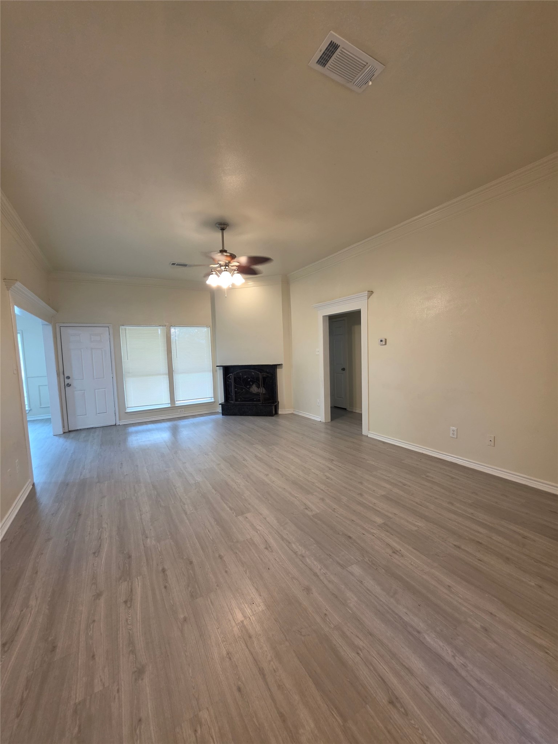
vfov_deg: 106.2
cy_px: 372
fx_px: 279
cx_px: 279
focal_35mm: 13
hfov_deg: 89.9
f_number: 1.9
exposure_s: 1/60
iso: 160
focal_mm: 2.2
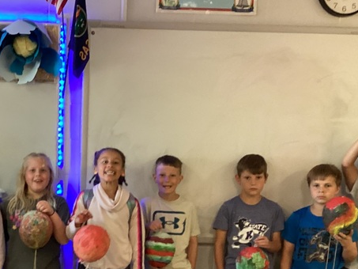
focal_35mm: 70
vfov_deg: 20.6
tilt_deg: -10.8
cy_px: 247
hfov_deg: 27.3
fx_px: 724
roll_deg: -3.4
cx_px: 82
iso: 400
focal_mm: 3.3
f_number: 2.4
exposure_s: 1/33
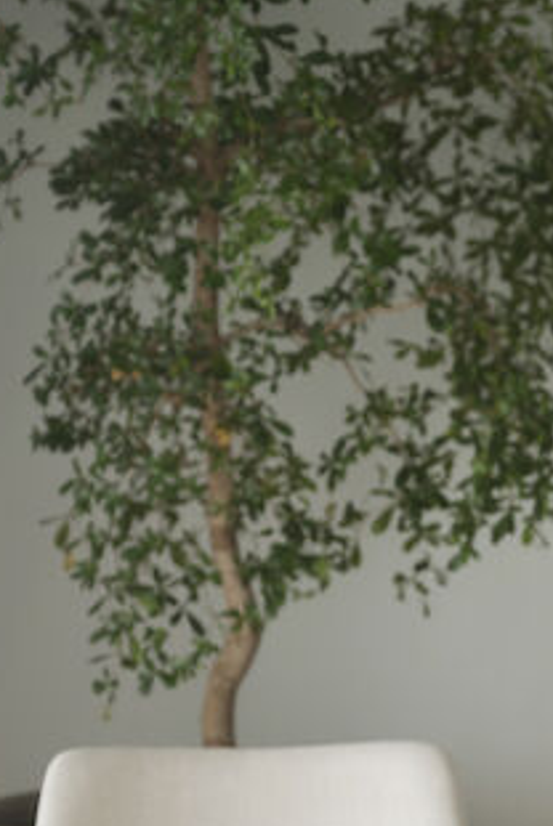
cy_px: 956
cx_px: 828
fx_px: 4207
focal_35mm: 183
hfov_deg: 7.4
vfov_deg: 11.0
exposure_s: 1/5
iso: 100
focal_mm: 57
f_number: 4.5
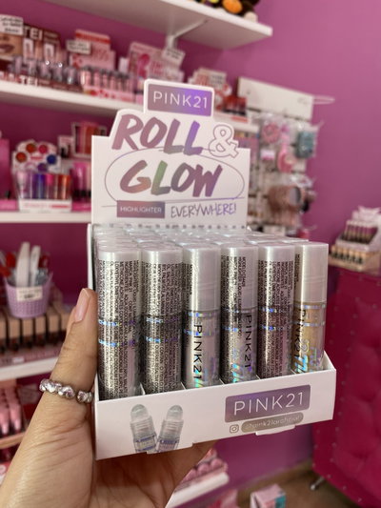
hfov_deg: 53.1
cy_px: 254
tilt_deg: -9.6
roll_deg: -3.7
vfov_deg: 67.3
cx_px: 190
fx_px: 381
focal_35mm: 26
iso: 64
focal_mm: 4.25
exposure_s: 1/122
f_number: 1.8
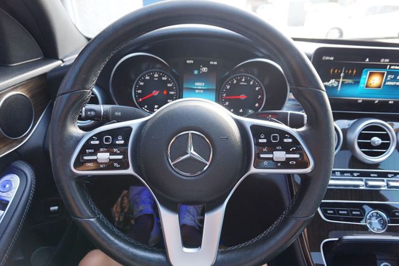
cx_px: 200
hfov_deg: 73.8
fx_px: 266
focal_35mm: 24
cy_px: 133
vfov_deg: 53.1
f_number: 4
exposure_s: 1/60
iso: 400
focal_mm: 16
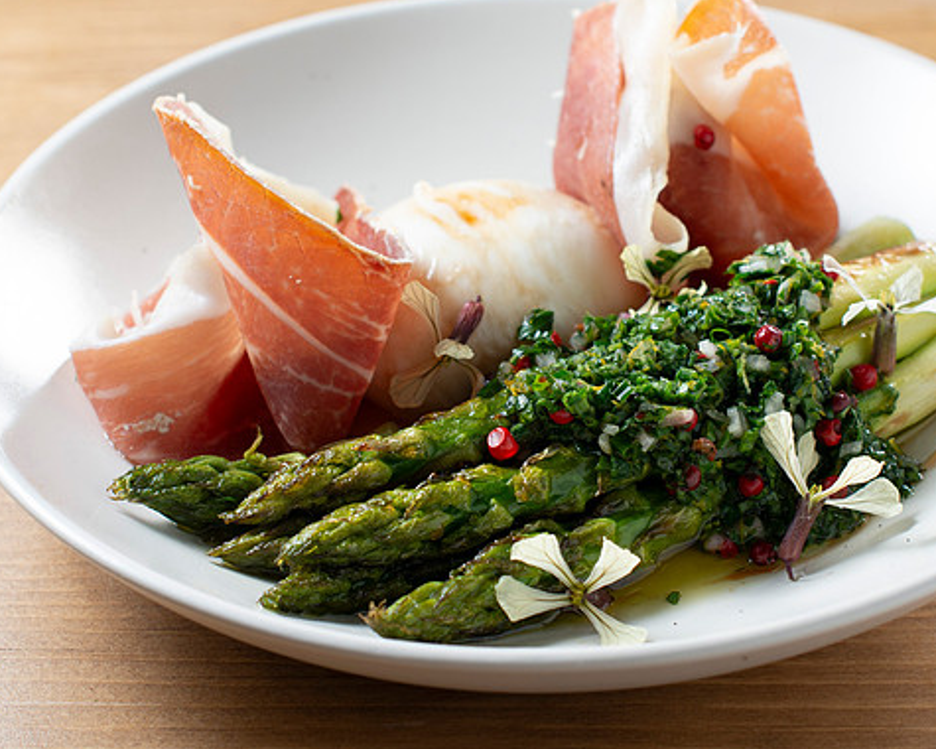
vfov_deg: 15.9
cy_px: 371
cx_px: 529
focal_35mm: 97
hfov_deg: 19.7
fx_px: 2687
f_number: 5.6
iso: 200
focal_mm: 50
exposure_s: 1/250
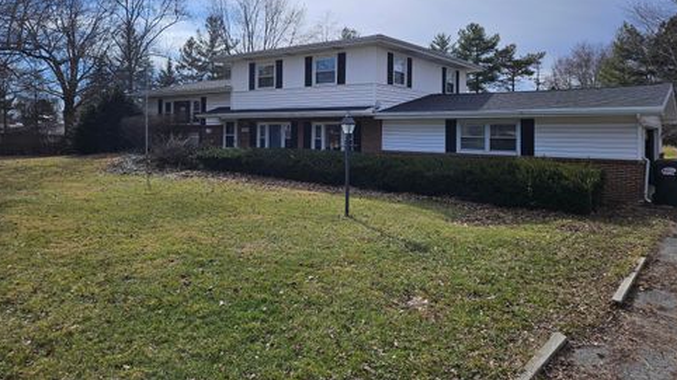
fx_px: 467
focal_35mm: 26
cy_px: 118
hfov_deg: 71.9
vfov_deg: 43.6
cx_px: 346
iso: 25
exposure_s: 1/3737
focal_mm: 5.4
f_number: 1.8
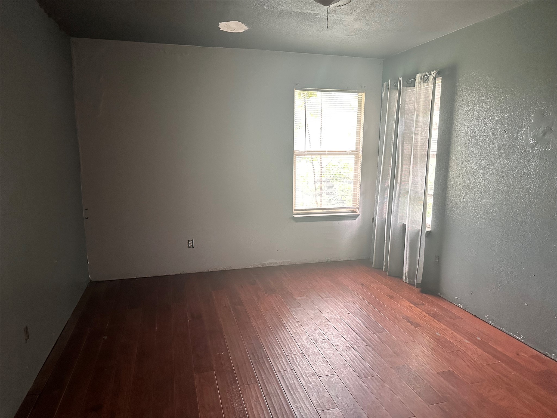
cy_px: 209
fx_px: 386
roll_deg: -0.2
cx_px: 278
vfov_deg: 56.8
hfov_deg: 71.6
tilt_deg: -10.0
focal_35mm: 24
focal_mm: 6.86
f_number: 1.78
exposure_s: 1/60
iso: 640
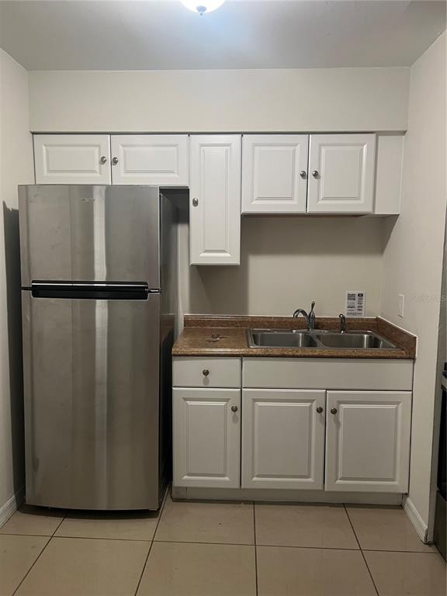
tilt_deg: -5.4
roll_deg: -1.4
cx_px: 224
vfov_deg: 67.3
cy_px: 298
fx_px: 448
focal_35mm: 26
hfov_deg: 53.1
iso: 250
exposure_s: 1/60
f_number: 1.5
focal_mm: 5.7
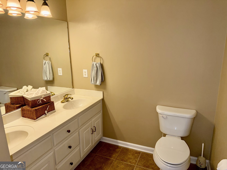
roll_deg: +1.5
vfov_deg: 56.8
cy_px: 85
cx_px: 114
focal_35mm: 24
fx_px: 157
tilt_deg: -13.8
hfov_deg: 71.6
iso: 50
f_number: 1.78
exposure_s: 1/272
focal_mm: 6.76
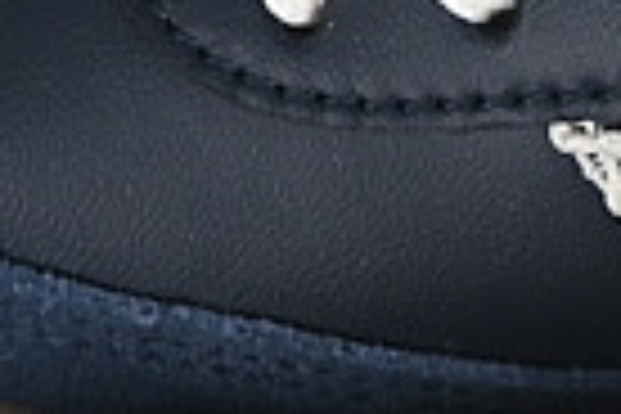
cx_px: 1152
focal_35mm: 588
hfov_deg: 3.5
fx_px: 10142
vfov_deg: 2.3
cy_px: 526
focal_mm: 50
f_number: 6.3
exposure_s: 1/60
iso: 160
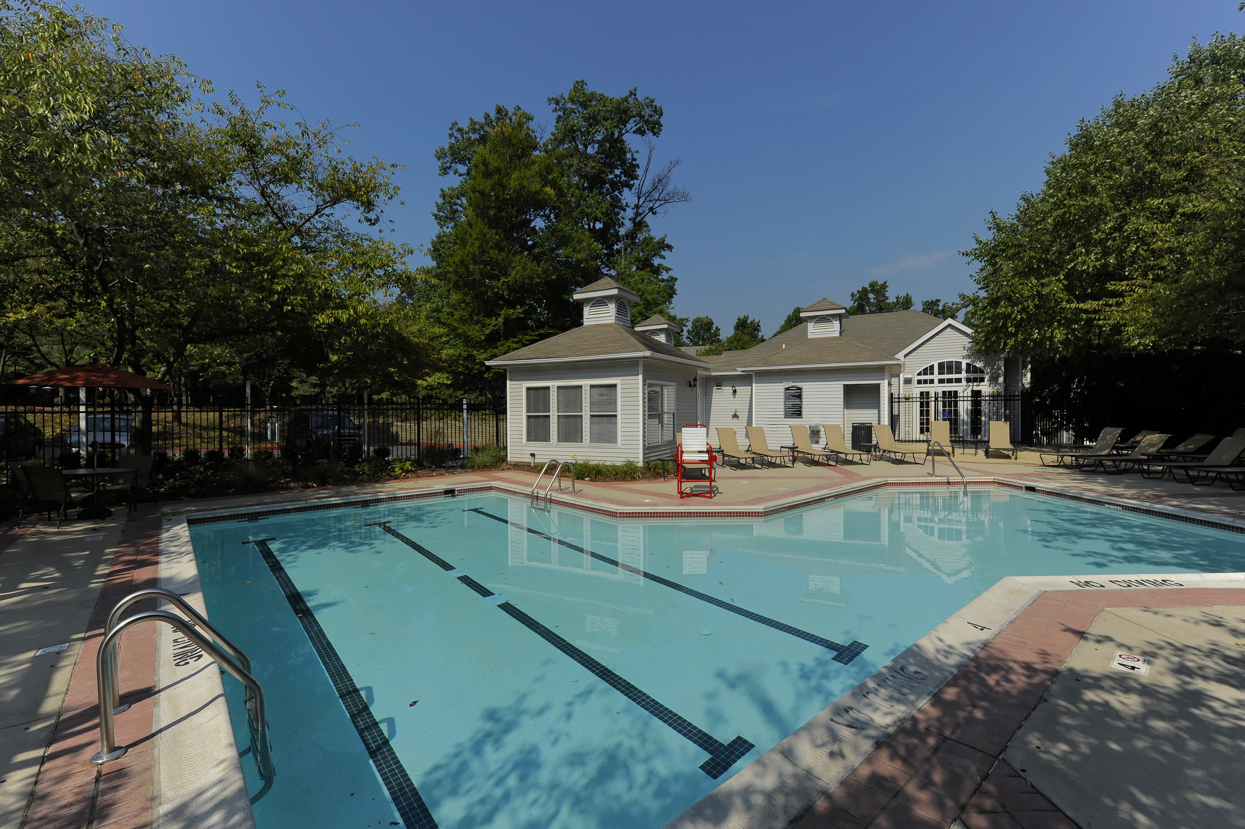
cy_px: 414
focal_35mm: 16
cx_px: 622
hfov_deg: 96.8
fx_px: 553
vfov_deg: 73.7
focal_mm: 16
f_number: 13
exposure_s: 1/500
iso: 200
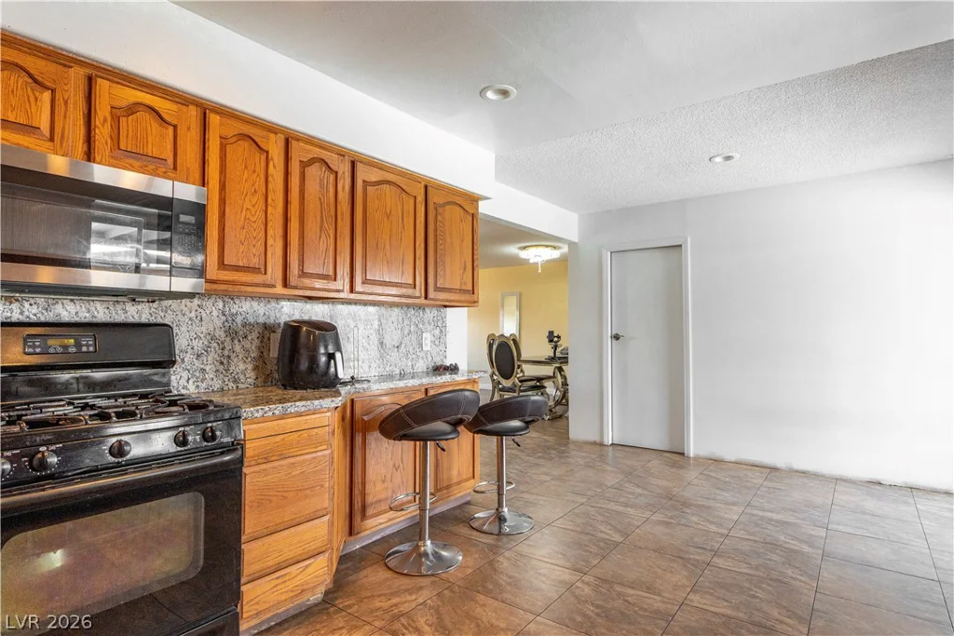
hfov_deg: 90.0
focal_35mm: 18
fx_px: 477
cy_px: 318
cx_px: 477
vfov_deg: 67.4
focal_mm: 12
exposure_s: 1/160
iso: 500
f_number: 4
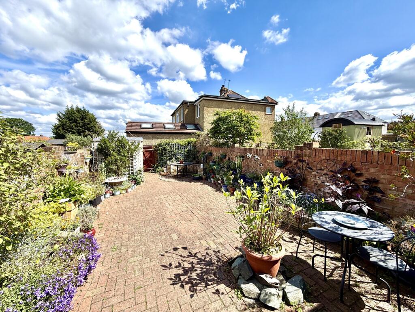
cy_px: 156
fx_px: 168
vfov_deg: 85.7
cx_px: 208
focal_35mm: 14
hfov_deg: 102.1
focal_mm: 2.22
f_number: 2.2
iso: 20
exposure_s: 1/942
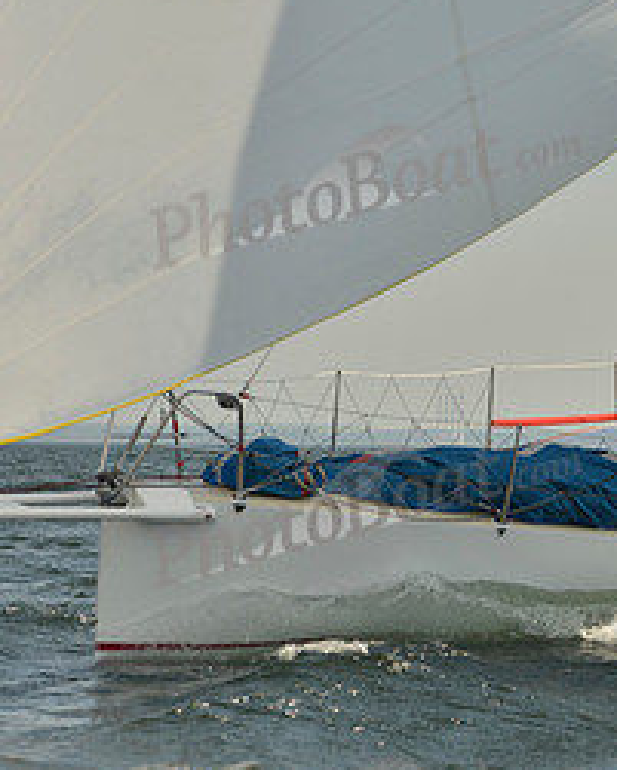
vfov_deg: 12.7
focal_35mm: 152
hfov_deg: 10.0
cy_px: 305
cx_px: 743
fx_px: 3467
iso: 200
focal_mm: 70
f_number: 5
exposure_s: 1/2500
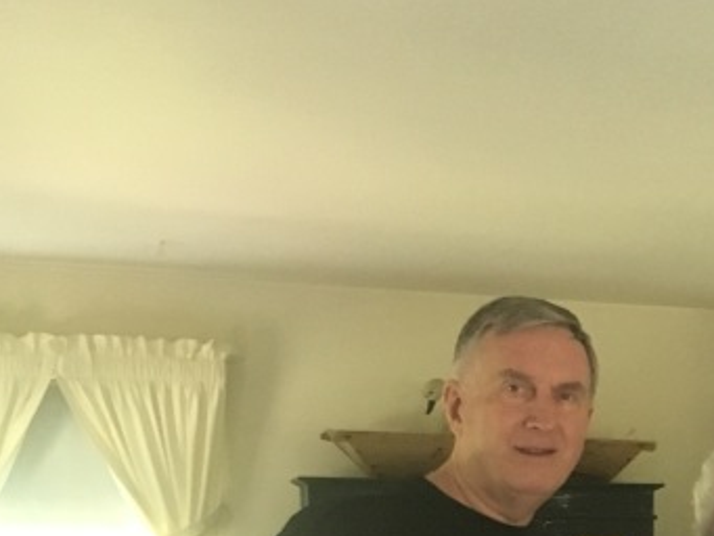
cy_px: 699
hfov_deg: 20.4
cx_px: 955
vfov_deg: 16.1
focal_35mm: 87
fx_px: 1795
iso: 250
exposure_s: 1/15
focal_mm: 4.15
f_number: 2.2
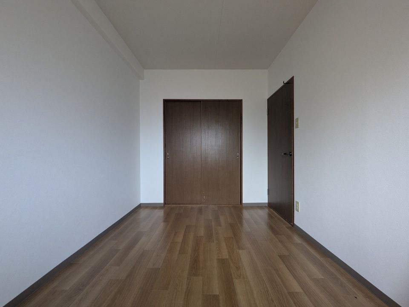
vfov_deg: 85.7
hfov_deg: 102.1
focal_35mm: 14
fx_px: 165
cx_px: 204
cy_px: 154
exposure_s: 1/24
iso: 78
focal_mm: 1.83
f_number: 2.2
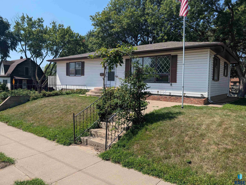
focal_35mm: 24
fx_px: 171
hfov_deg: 71.5
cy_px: 92
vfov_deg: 56.9
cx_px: 123
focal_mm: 6.9
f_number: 1.68
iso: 22
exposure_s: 1/1143
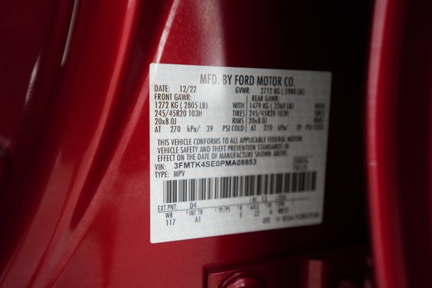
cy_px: 144
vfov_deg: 46.4
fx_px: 336
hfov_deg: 65.5
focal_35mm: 28
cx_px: 216
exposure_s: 1/100
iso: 3200
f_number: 2.8
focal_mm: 28
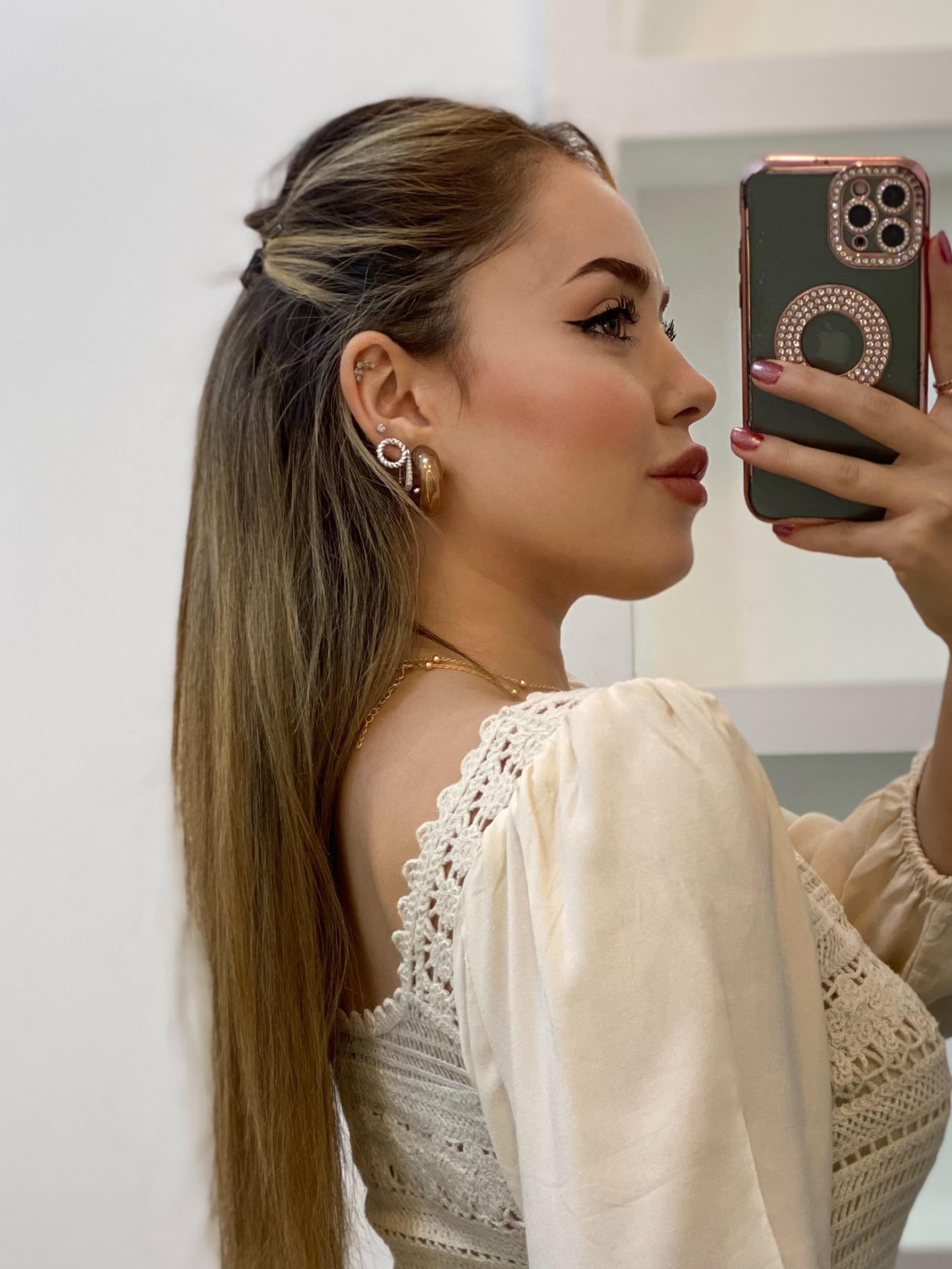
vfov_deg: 23.6
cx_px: 629
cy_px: 920
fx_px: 3007
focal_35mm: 82
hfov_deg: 17.9
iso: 80
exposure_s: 1/100
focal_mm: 6
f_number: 2
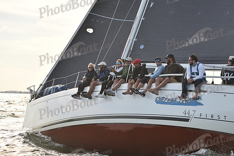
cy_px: 72
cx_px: 139
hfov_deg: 20.4
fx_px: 650
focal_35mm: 100
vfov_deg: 13.7
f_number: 4
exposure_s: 1/500
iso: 250
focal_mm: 78
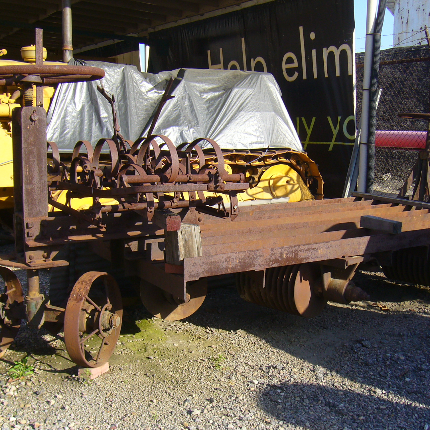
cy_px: 212
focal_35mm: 42
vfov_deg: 40.0
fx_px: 590
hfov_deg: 40.0
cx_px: 237
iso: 80
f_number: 5.6
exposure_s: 1/125
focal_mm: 5.8
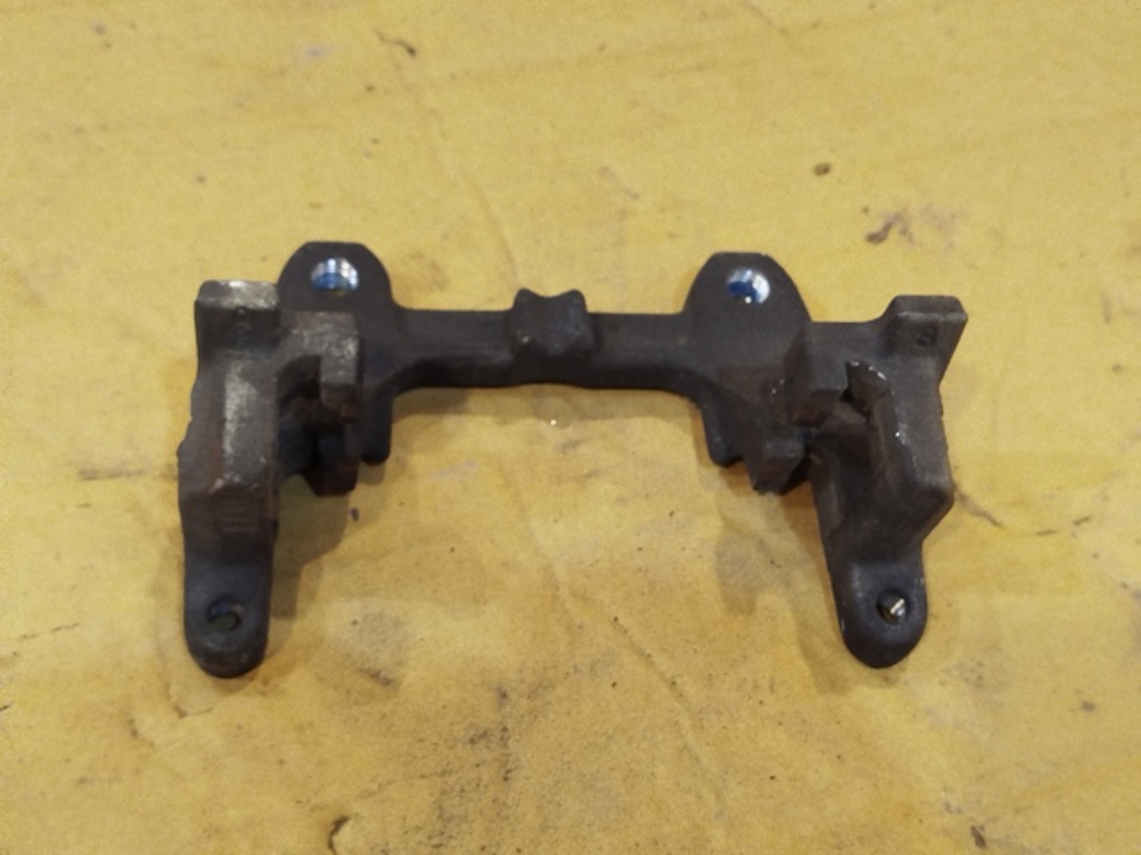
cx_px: 570
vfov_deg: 30.3
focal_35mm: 48
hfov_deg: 39.7
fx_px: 1582
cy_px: 428
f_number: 1.7
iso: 800
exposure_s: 1/33
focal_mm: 5.31
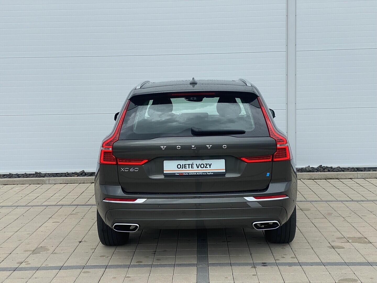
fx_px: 566
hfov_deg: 36.8
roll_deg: +0.9
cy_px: 142
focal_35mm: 52
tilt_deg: -6.1
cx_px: 188
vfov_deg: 28.0
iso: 20
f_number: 2
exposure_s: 1/564
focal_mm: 6
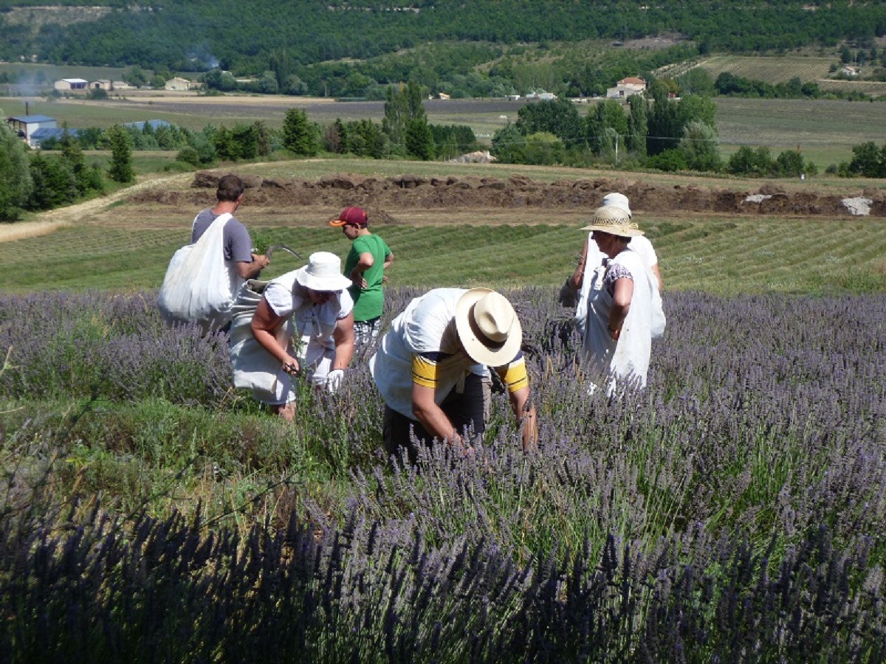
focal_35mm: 82
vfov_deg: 18.0
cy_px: 332
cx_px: 443
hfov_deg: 23.8
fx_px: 2099
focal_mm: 14.7
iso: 80
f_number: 4.9
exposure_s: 1/500
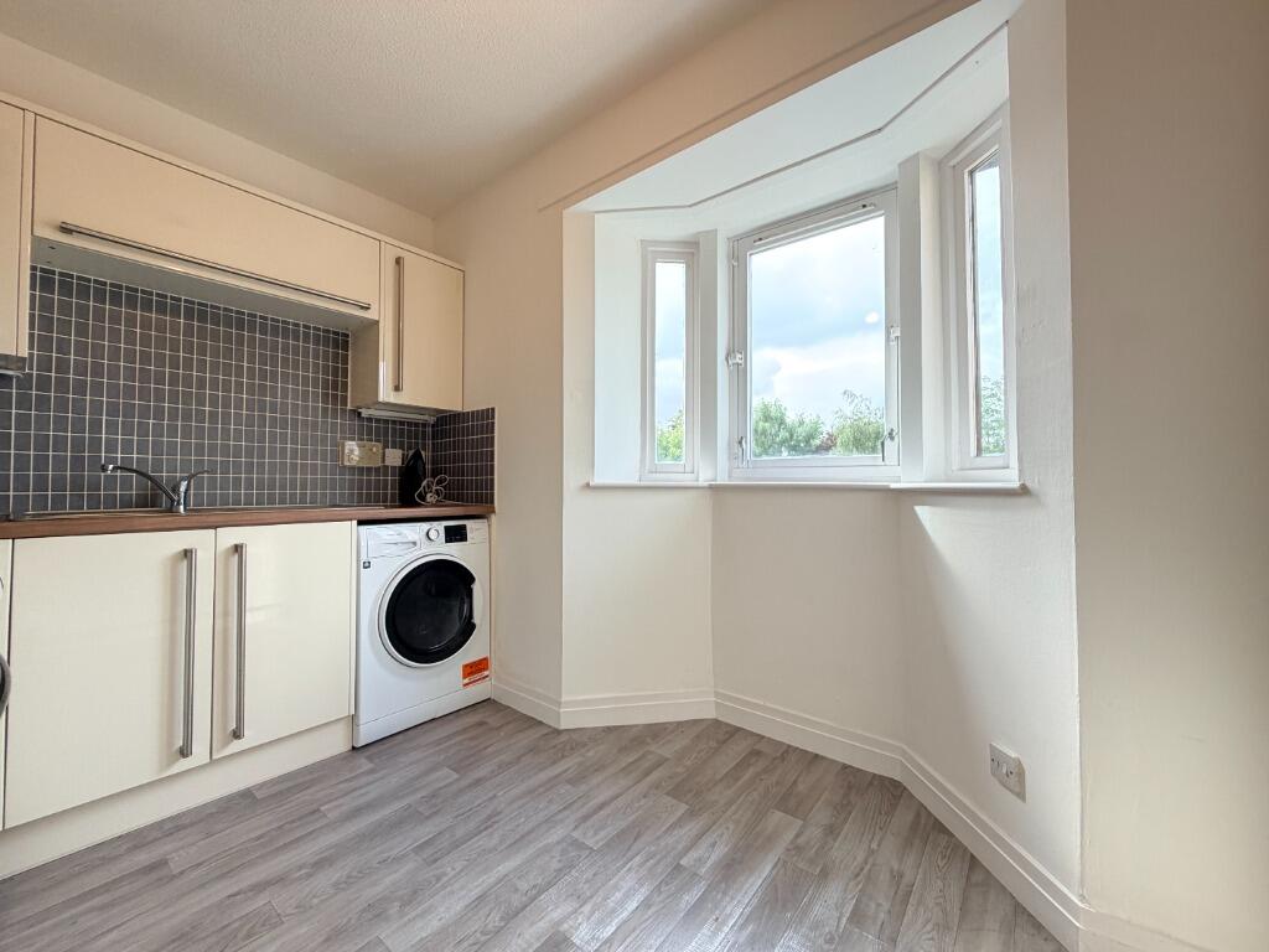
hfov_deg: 102.1
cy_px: 476
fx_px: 513
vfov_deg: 85.7
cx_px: 634
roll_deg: +0.4
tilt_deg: +1.5
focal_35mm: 14
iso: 200
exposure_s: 1/121
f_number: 2.2
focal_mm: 2.22
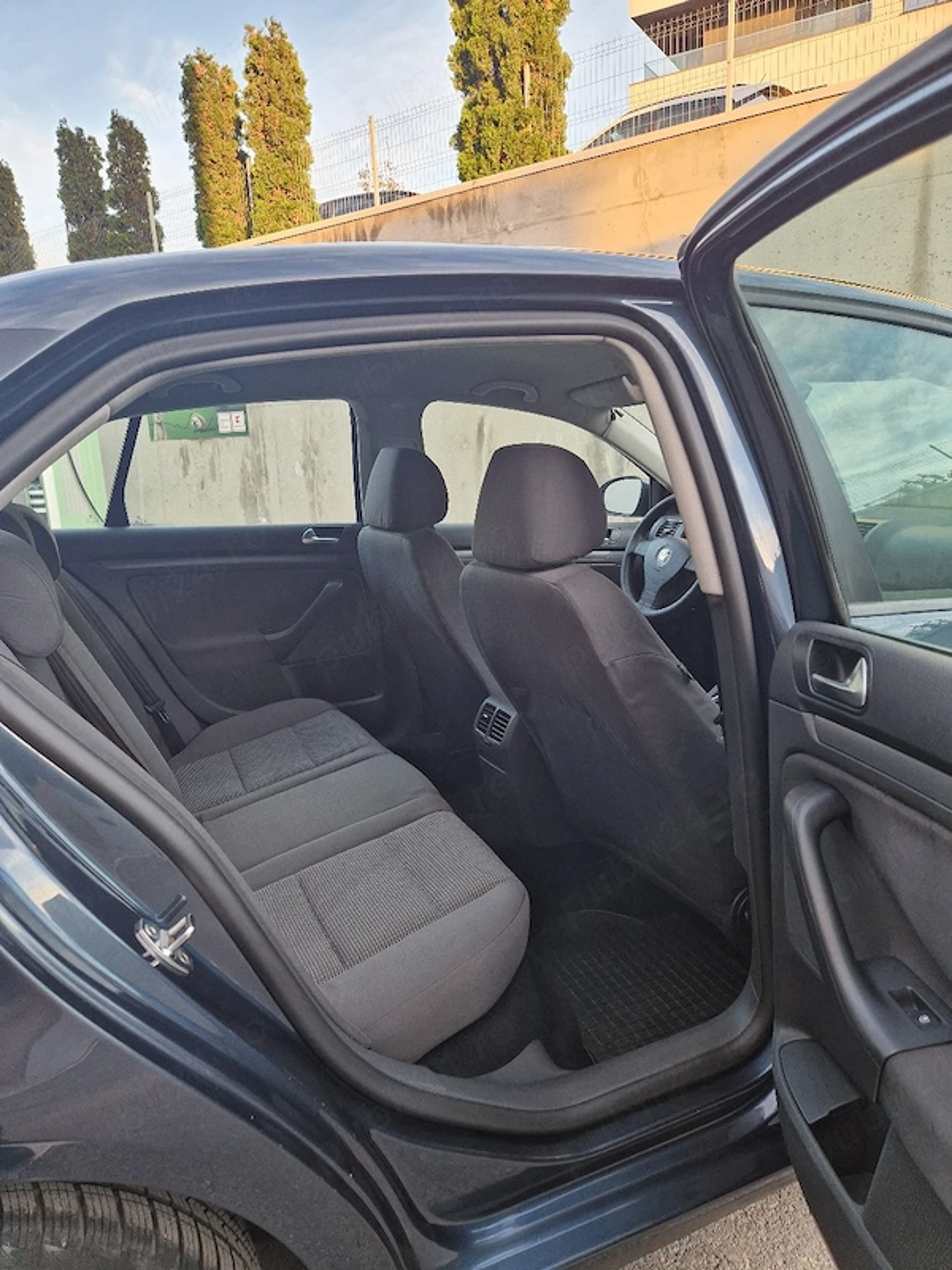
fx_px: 843
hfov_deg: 58.9
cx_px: 476
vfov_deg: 73.9
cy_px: 635
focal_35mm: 23
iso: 100
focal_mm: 5.4
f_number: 1.8
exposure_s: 1/182
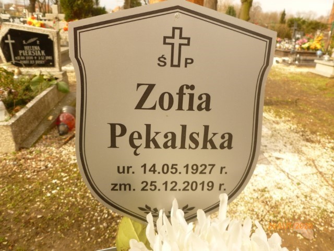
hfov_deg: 63.4
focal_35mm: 28
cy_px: 126
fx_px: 270
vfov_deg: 49.7
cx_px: 167
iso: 200
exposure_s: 1/400
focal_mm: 5
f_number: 3.3
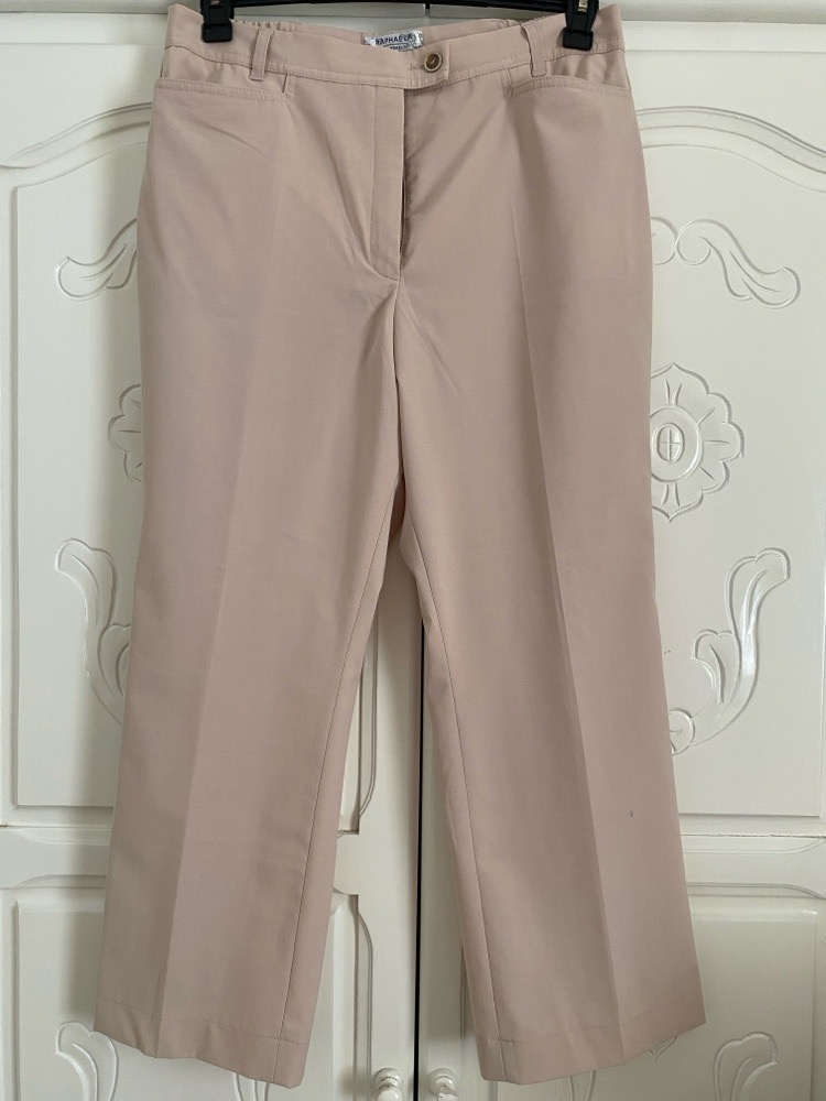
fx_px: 827
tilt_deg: -2.5
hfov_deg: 53.1
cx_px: 413
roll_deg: -0.6
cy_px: 550
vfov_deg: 67.3
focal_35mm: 26
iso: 125
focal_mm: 4.25
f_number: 1.8
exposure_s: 1/60
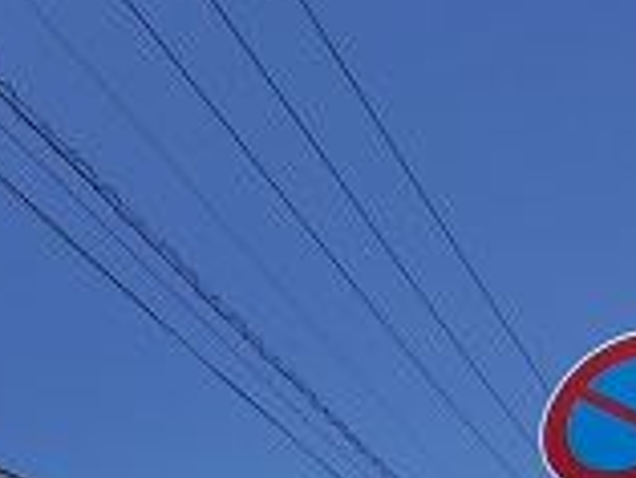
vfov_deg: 19.8
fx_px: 975
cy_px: 875
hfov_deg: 33.2
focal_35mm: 53
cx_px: 4
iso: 100
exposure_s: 1/1173
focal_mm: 2.16
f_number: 2.2
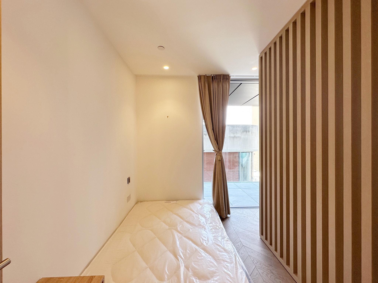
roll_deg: +0.2
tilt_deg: -0.7
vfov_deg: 85.7
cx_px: 189
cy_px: 142
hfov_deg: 102.1
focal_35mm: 14
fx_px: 153
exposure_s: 1/100
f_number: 2.2
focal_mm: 2.22
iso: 100
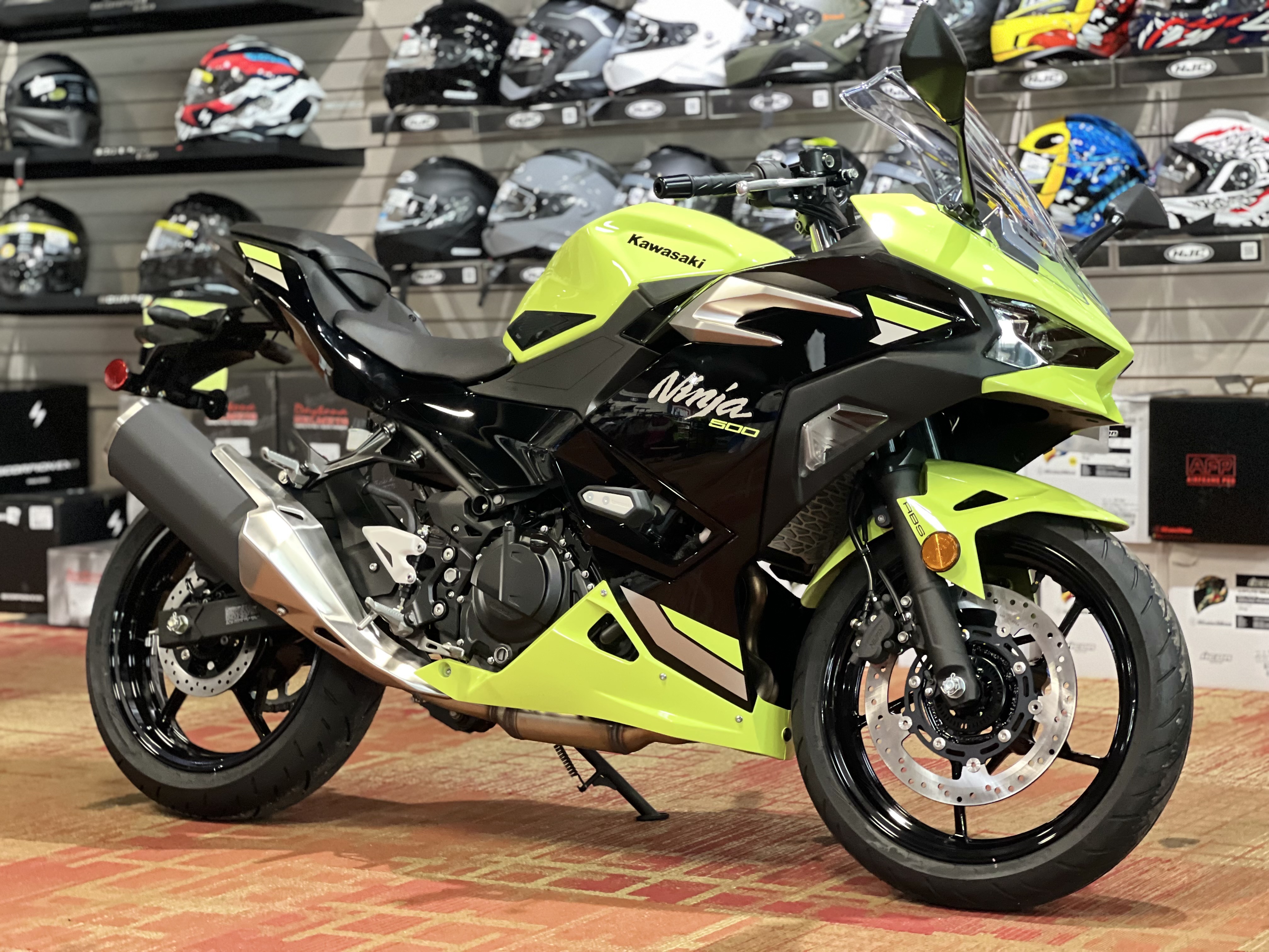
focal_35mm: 77
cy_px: 476
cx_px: 634
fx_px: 2823
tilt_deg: -4.1
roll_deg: +0.8
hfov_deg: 25.3
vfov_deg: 19.1
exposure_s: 1/20
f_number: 2.8
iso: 400
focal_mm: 9
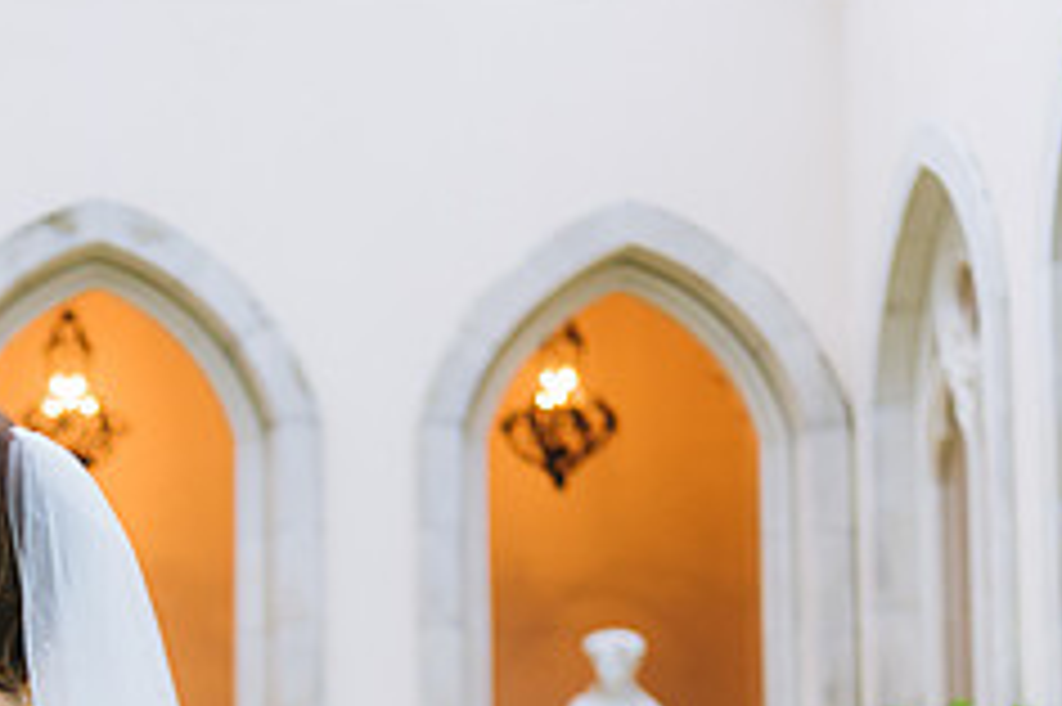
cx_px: -158
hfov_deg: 15.5
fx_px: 3773
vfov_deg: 10.5
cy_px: 843
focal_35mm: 128
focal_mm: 52
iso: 500
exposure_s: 1/160
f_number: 2.8
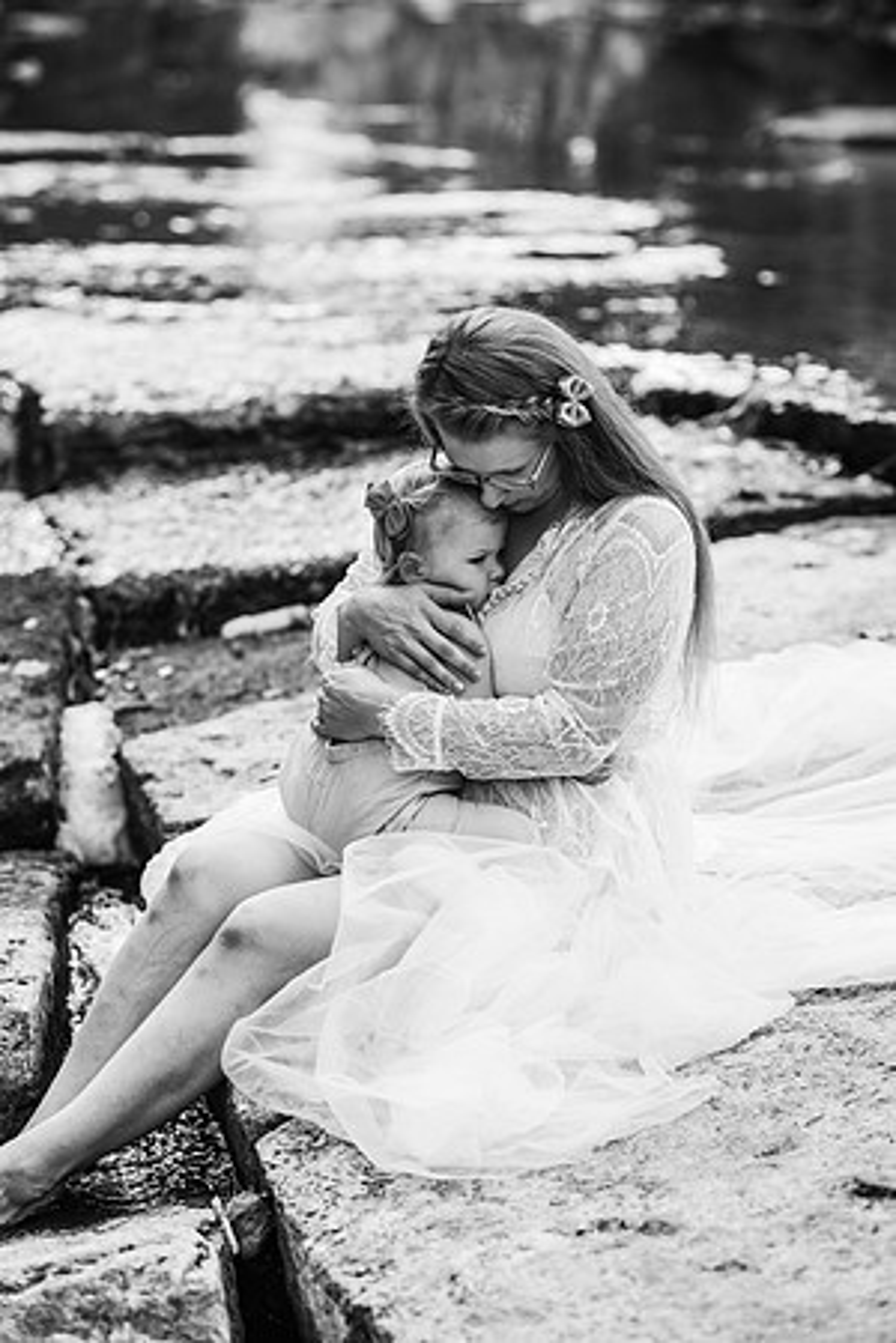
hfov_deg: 16.1
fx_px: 3173
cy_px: 672
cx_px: 448
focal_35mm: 85
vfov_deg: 23.9
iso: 500
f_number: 2.8
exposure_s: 1/800
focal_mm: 85
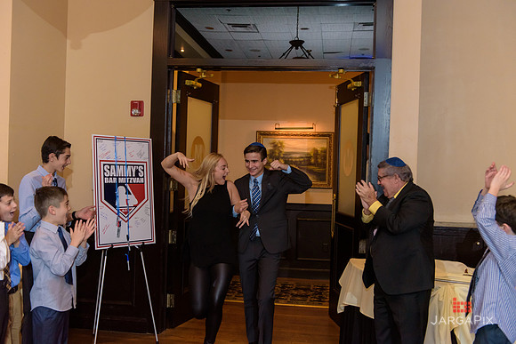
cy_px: 172
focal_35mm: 38
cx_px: 258
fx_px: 545
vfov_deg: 35.1
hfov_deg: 50.7
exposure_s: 1/125
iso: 1600
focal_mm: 38
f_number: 3.2
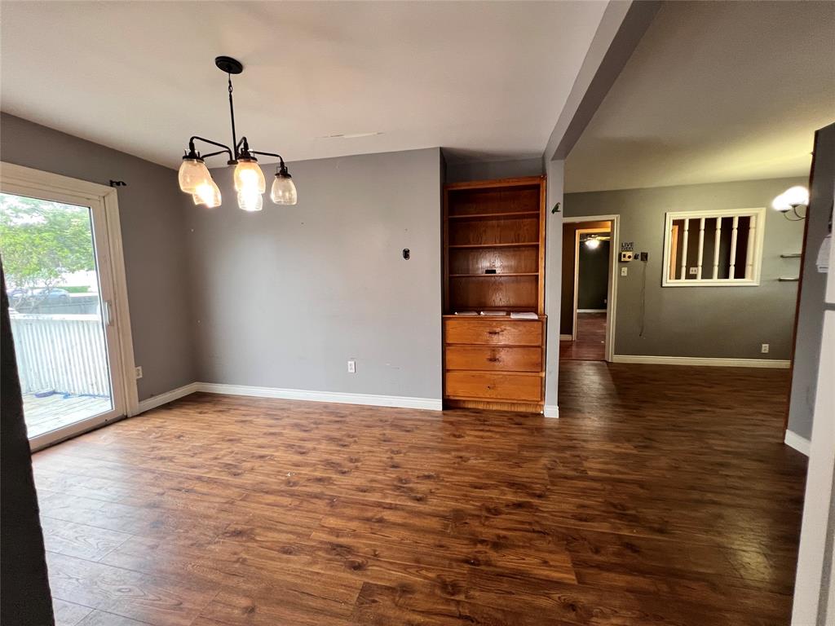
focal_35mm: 13
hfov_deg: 106.2
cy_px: 313
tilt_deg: -4.5
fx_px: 314
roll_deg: +0.4
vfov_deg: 89.9
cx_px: 418
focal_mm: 1.57
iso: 200
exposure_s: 1/60
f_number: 1.8
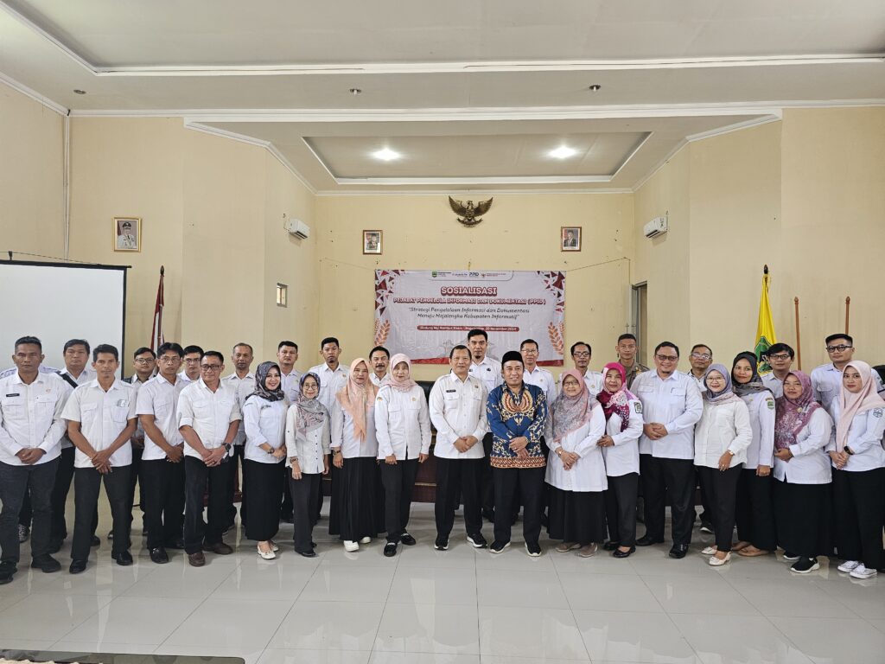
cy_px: 332
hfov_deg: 73.9
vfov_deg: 58.9
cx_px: 442
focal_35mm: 23
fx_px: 588
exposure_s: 1/100
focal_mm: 6.3
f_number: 1.7
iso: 400
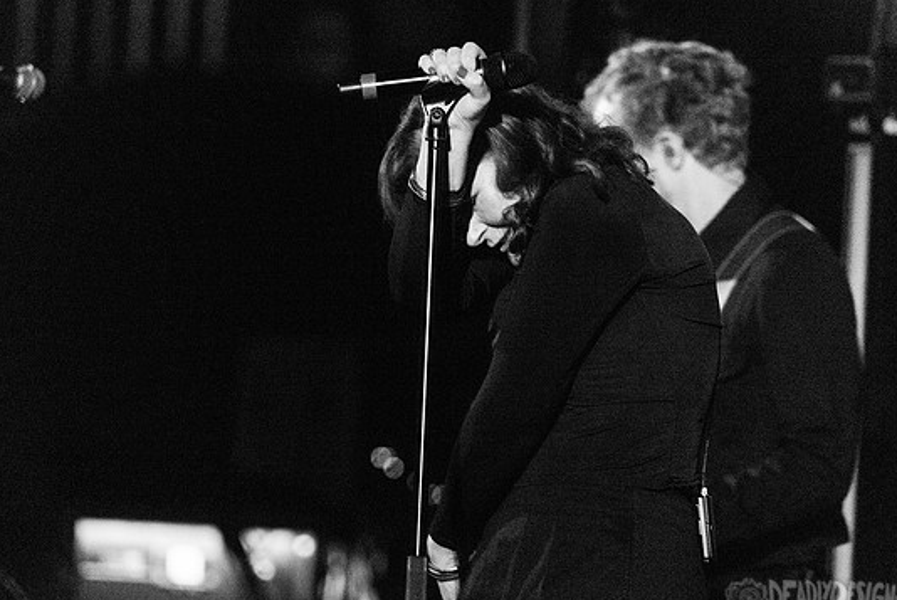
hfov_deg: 3.8
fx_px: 13491
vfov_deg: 2.5
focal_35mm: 541
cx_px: 476
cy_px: 294
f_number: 6
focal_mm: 460
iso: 4000
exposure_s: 1/125
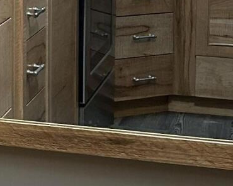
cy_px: -70
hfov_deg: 13.1
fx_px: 945
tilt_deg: -5.0
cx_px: -149
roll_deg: -0.1
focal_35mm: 137
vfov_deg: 10.9
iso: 160
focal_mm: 5.7
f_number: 1.5
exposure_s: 1/60
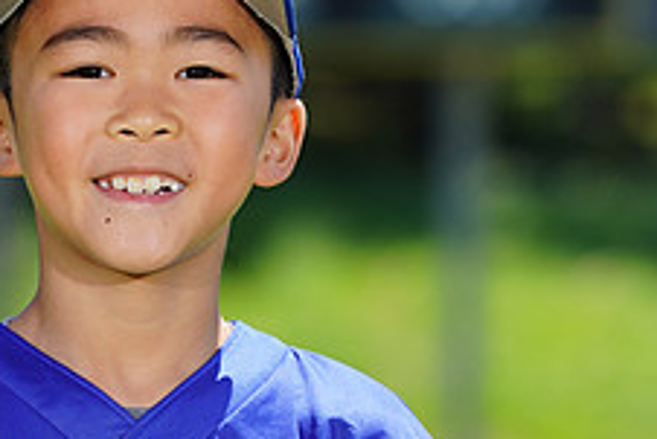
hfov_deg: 2.8
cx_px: 109
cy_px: 529
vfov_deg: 1.9
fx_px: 13513
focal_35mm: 740
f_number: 8
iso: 100
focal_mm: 288
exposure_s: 1/250
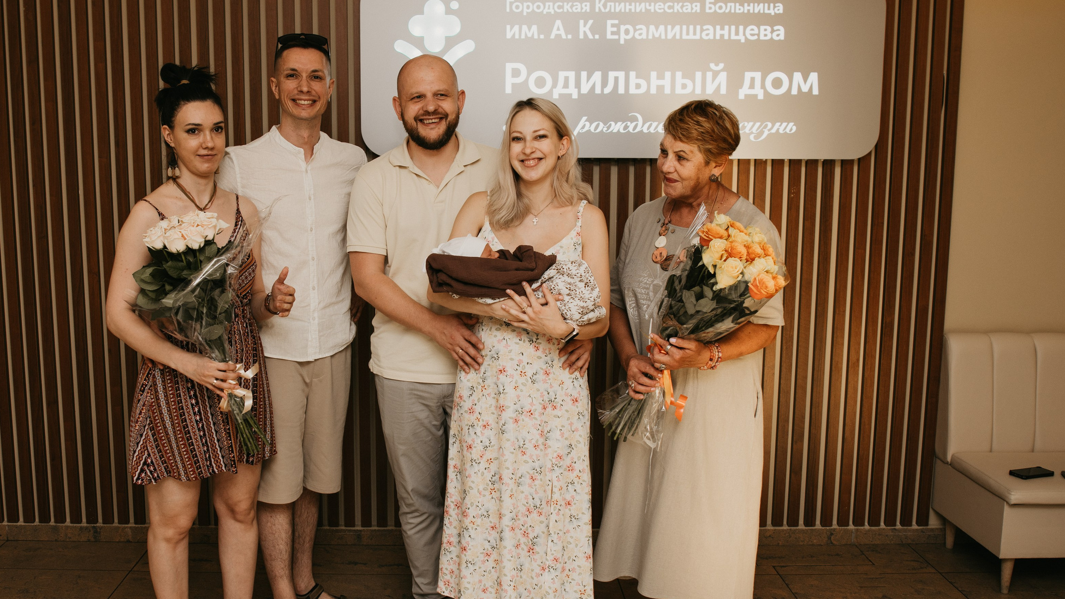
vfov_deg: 32.8
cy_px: 338
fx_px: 1017
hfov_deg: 55.0
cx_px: 438
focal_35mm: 36
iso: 125
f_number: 4
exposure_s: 1/160
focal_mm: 24
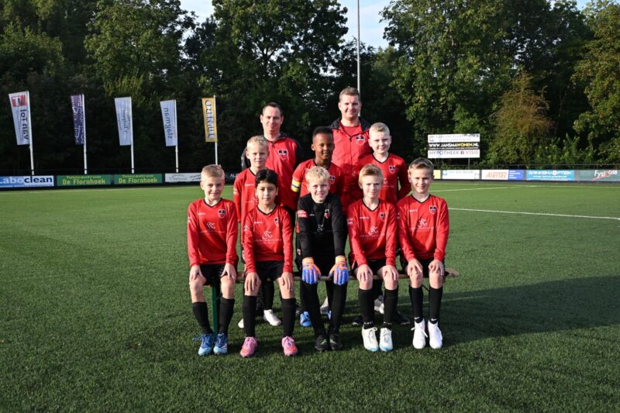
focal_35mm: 38
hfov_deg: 50.7
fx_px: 654
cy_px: 206
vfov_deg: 35.0
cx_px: 310
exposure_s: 1/800
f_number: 5.3
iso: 400
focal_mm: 25.5
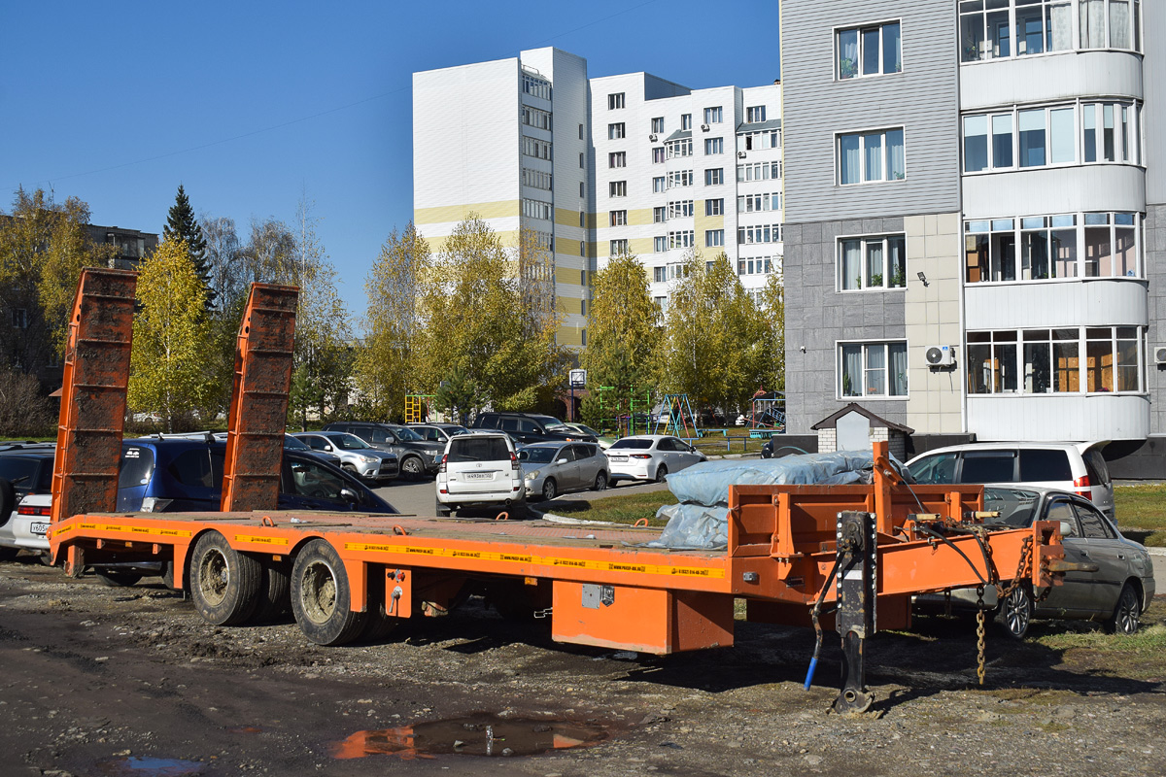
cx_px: 583
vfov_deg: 29.9
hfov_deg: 43.6
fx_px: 1457
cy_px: 388
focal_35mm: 45
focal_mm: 30
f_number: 7.1
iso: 200
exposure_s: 1/1250
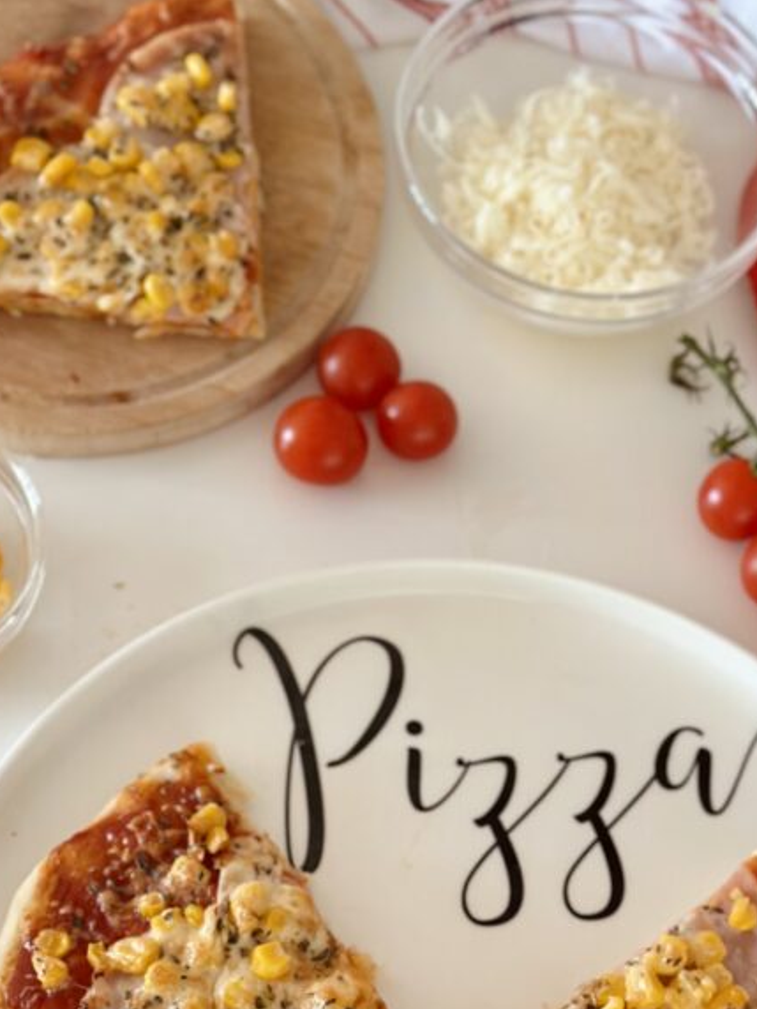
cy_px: 871
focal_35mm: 86
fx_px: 2508
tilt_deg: -65.8
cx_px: 455
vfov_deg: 22.3
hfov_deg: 17.2
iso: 250
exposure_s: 1/60
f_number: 1.78
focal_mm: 6.86
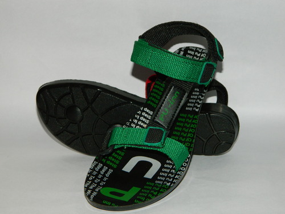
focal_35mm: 70
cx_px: 142
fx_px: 576
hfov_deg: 27.8
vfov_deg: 21.0
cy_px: 107
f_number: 4
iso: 200
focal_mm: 12.6
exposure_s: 1/50
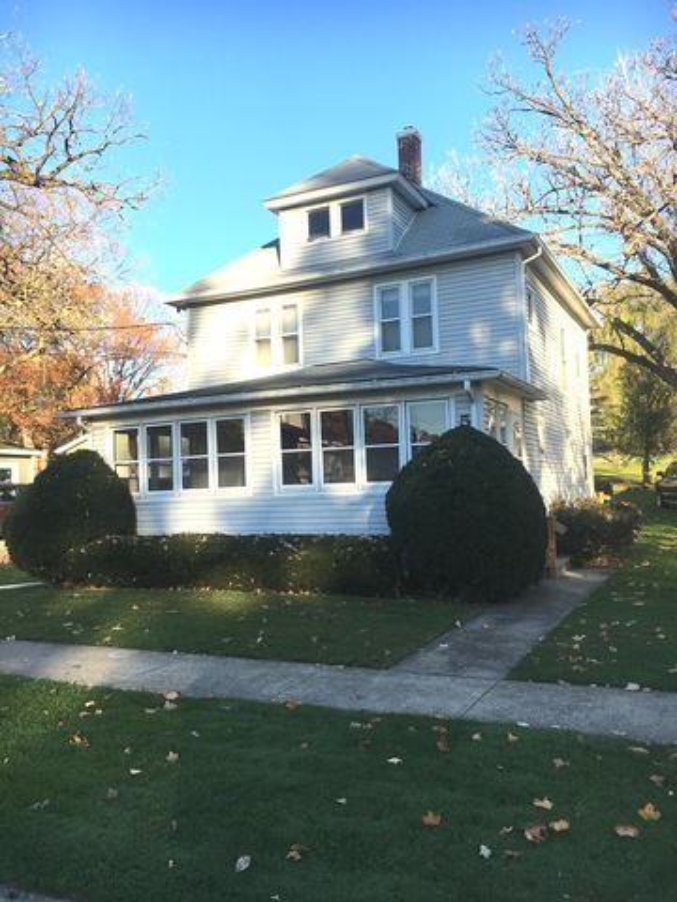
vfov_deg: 61.7
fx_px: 756
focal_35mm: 29
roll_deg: +2.5
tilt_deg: +2.6
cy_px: 451
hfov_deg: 48.2
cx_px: 338
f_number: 2.2
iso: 25
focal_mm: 4.15
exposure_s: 1/561
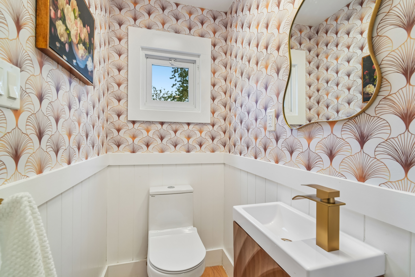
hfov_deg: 96.7
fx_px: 184
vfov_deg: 73.7
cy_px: 138
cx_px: 208
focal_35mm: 16
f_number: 8
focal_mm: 16
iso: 400
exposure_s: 1/30
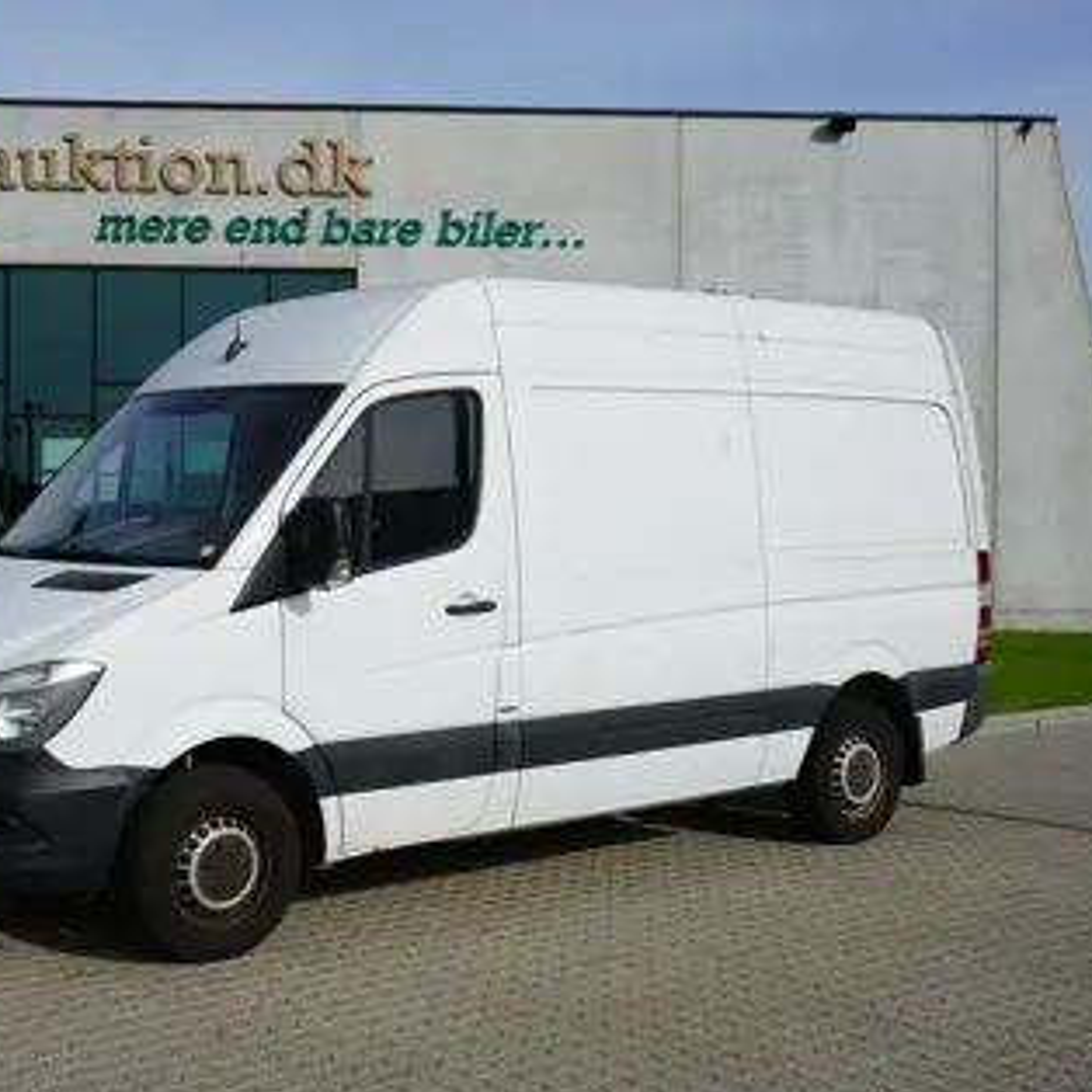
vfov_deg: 35.4
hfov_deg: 35.1
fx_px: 1713
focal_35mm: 48
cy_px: 553
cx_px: 393
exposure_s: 1/250
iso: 100
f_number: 10
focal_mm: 37
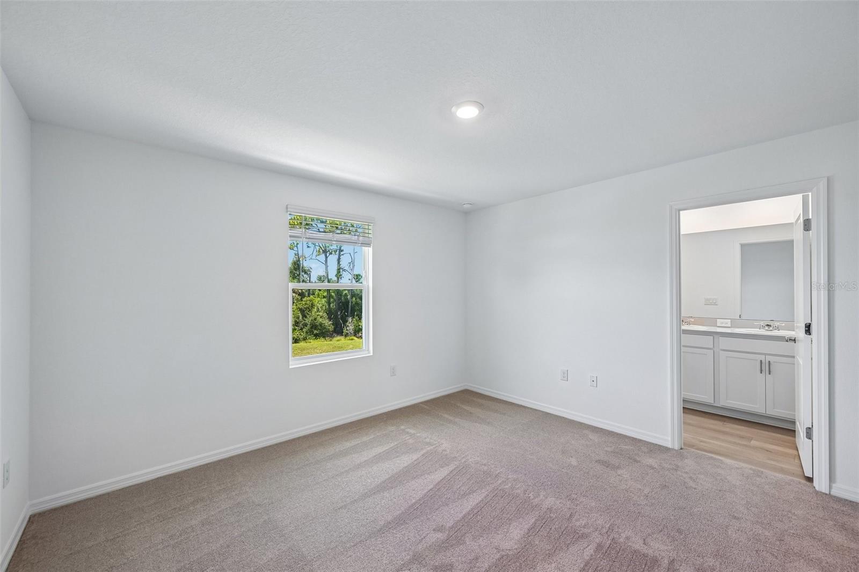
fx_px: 334
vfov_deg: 81.2
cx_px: 430
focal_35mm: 14
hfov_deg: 104.3
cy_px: 286
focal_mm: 14
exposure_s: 1/40
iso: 400
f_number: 8
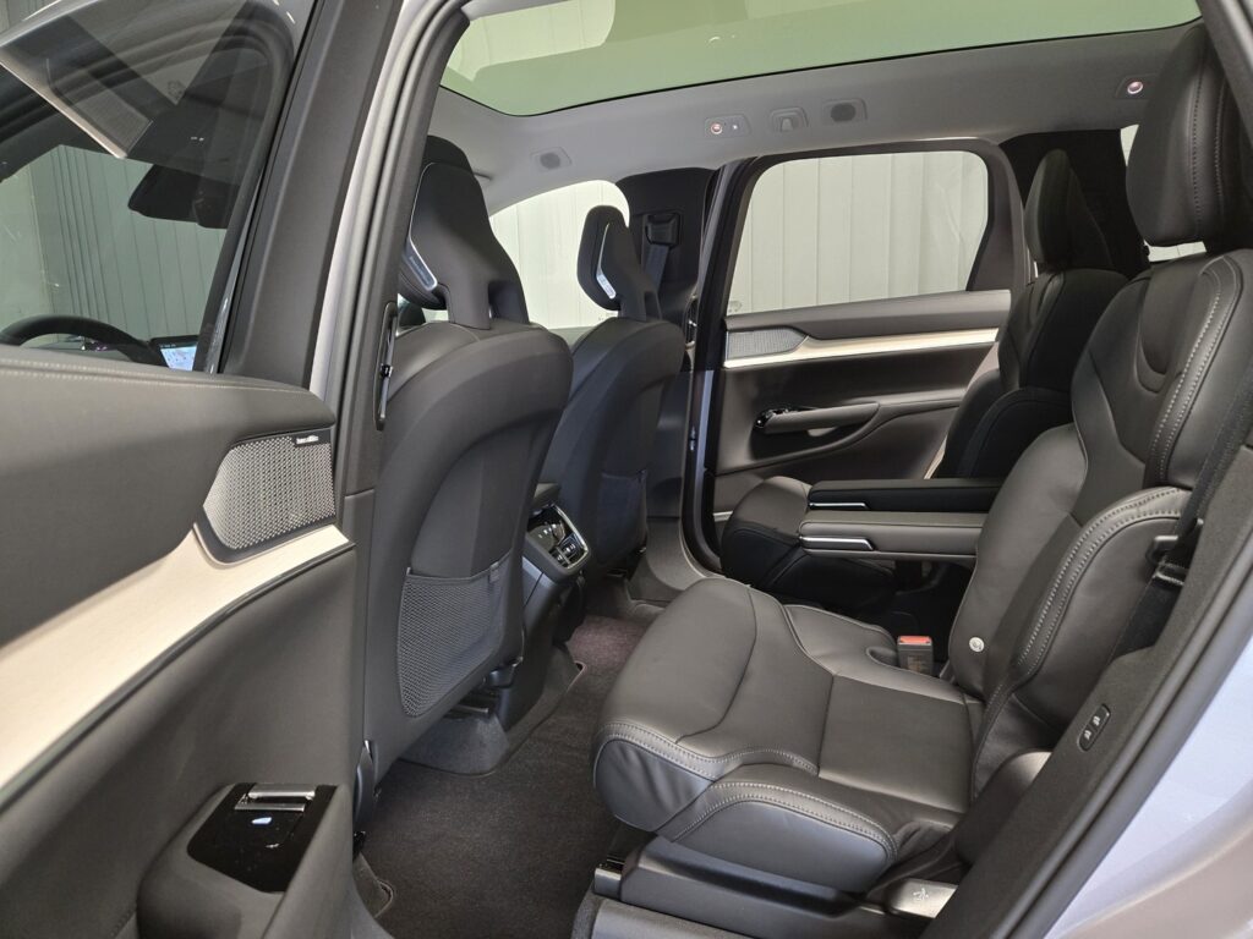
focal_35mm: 23
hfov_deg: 73.9
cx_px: 626
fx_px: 833
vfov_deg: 58.9
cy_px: 470
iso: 640
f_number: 1.8
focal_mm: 5.4
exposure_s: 1/60
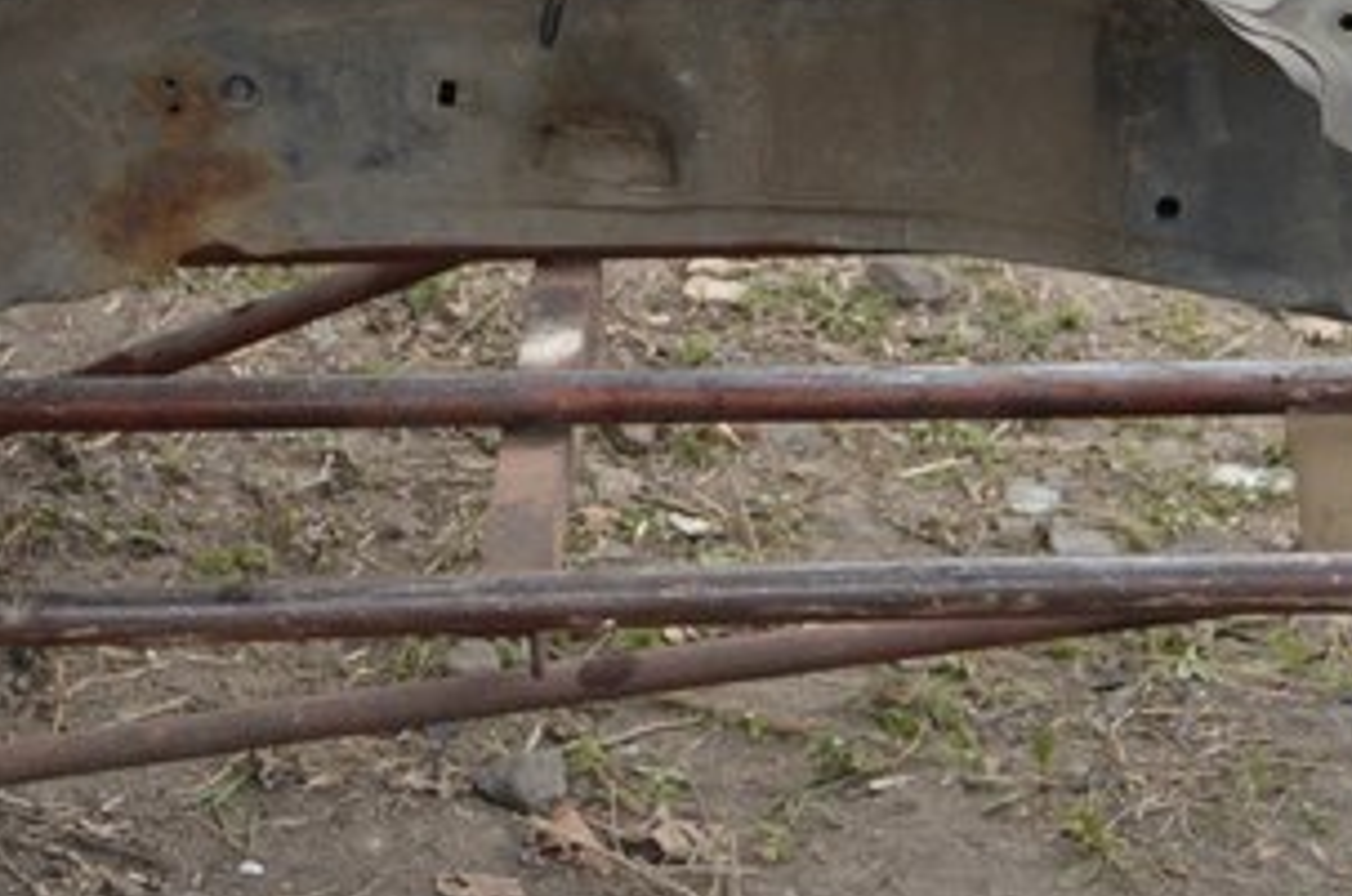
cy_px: -261
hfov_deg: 15.3
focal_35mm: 132
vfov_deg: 10.1
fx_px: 4949
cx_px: 54
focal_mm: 26
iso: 200
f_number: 5.6
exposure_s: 1/125
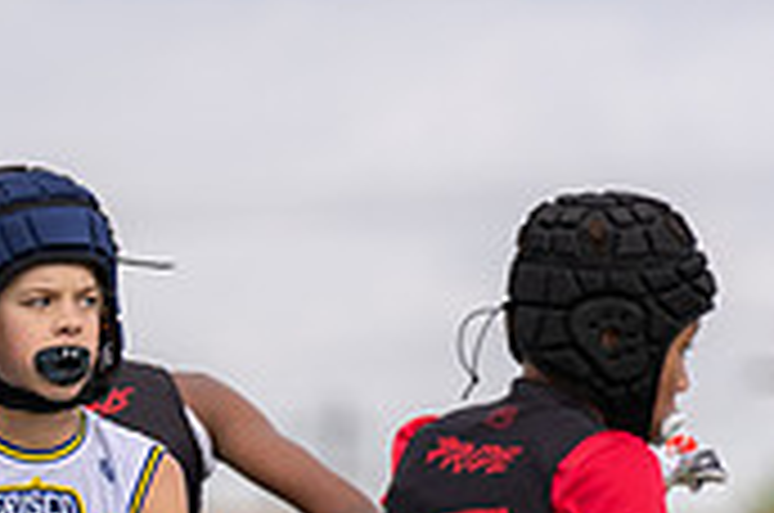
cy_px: 748
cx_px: 195
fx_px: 13091
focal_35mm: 610
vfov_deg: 2.2
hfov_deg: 3.4
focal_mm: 153
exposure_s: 1/1250
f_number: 2.8
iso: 100
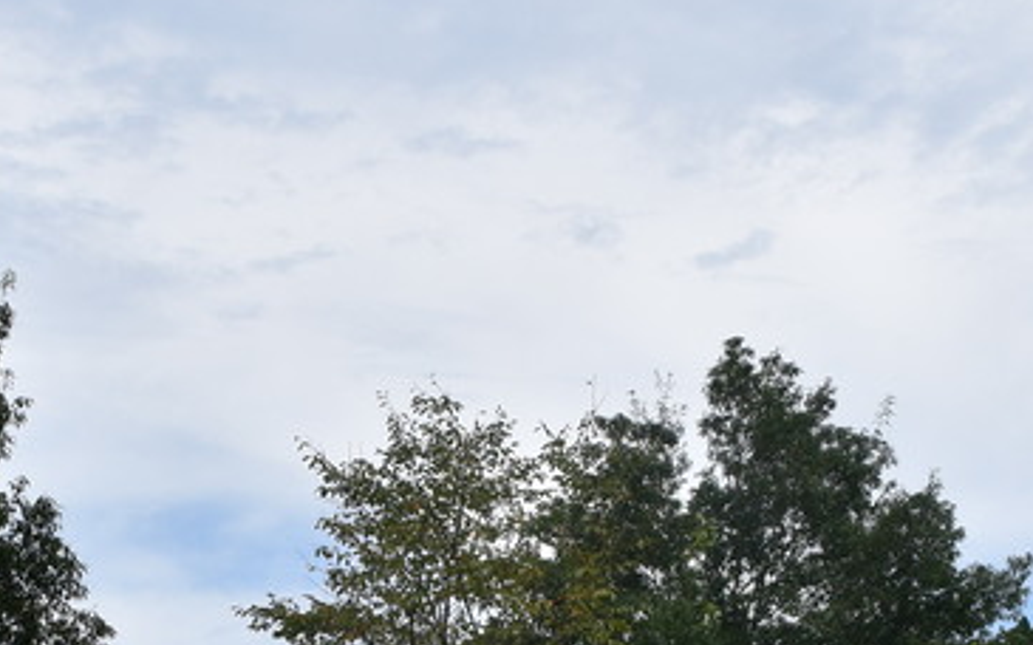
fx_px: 2590
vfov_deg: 13.6
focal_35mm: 92
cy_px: 863
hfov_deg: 22.2
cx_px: 160
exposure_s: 1/500
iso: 360
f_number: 11
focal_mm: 22
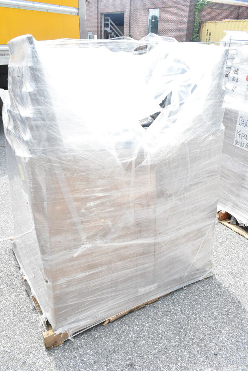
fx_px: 310
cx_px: 124
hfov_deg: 43.6
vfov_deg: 61.9
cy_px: 186
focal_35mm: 30
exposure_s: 1/500
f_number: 11
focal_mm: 20
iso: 1600
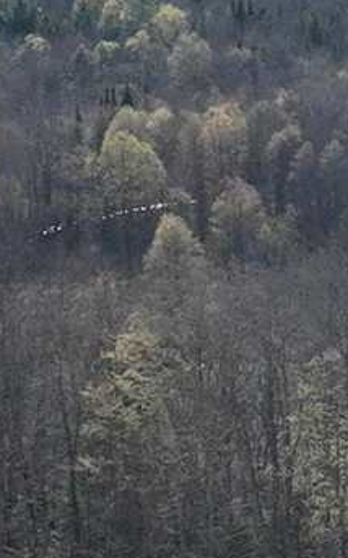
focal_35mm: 228
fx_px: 3464
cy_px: 437
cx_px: 792
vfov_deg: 9.2
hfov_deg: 5.6
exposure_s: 1/6400
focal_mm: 12.29
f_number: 2.8
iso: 360
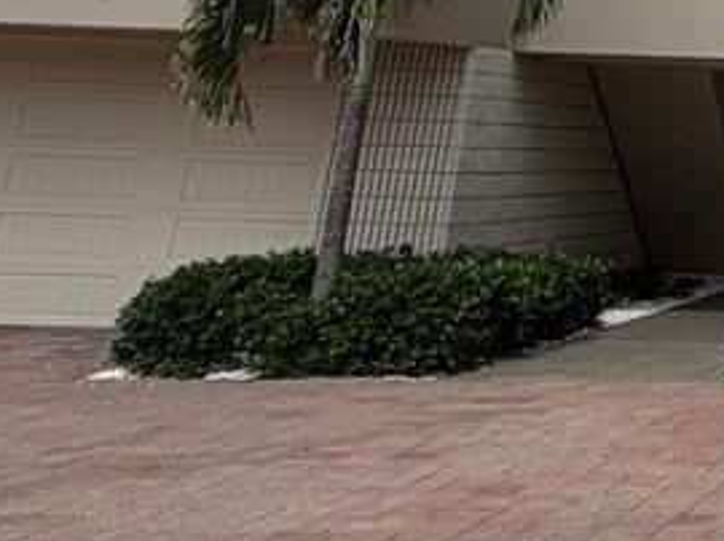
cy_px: -303
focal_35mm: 83
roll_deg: -1.7
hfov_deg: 17.6
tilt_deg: +16.6
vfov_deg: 16.1
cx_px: 1402
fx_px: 1734
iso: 20
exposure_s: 1/1145
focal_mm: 2.22
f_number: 2.2
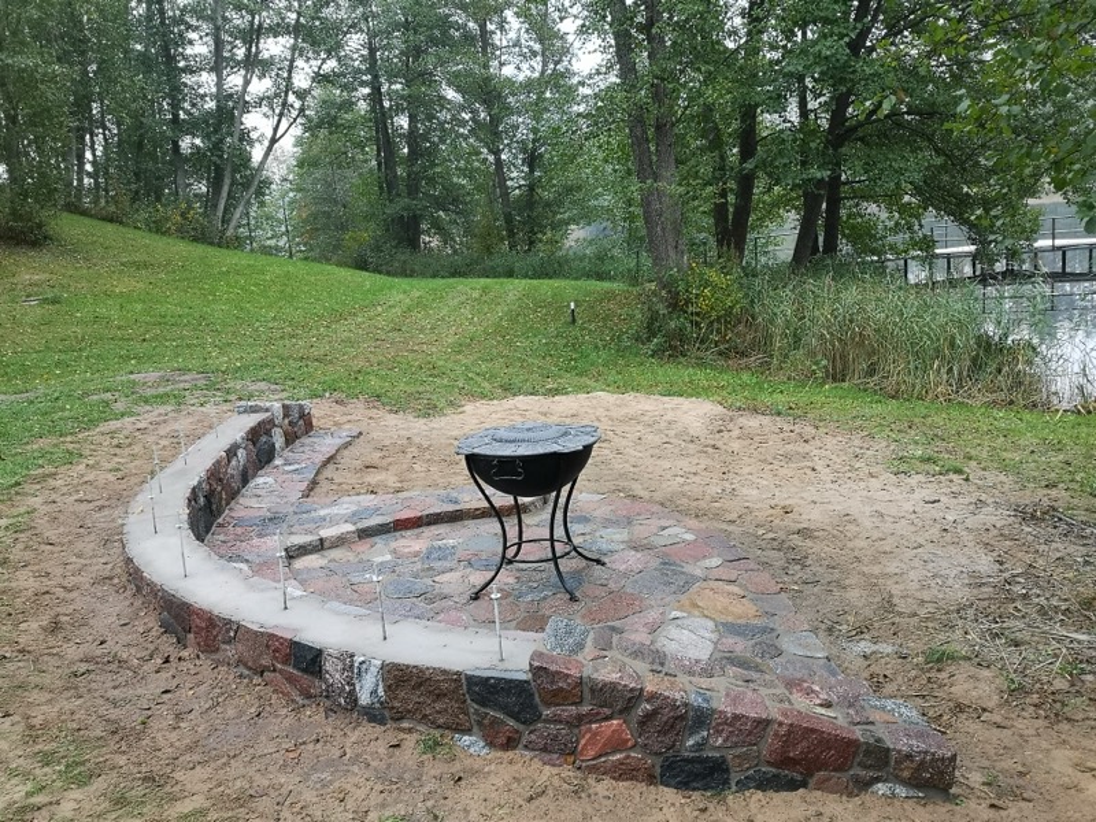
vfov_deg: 48.2
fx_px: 918
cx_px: 548
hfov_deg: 61.7
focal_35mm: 29
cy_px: 411
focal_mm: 5.58
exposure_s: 1/100
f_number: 1.8
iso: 64
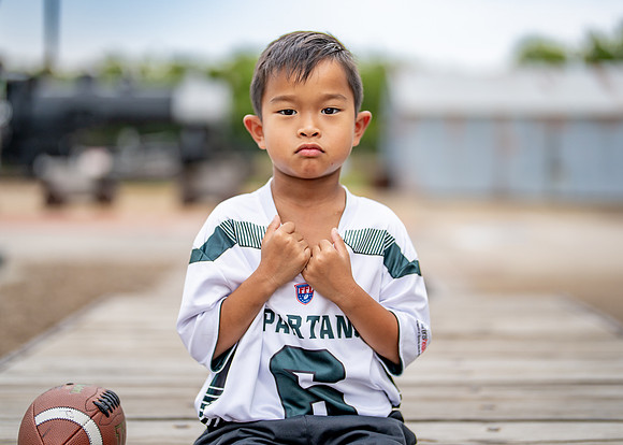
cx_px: 316
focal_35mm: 57
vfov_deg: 24.9
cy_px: 216
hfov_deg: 34.3
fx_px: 1008
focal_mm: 50
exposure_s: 1/2000
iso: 250
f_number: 1.2
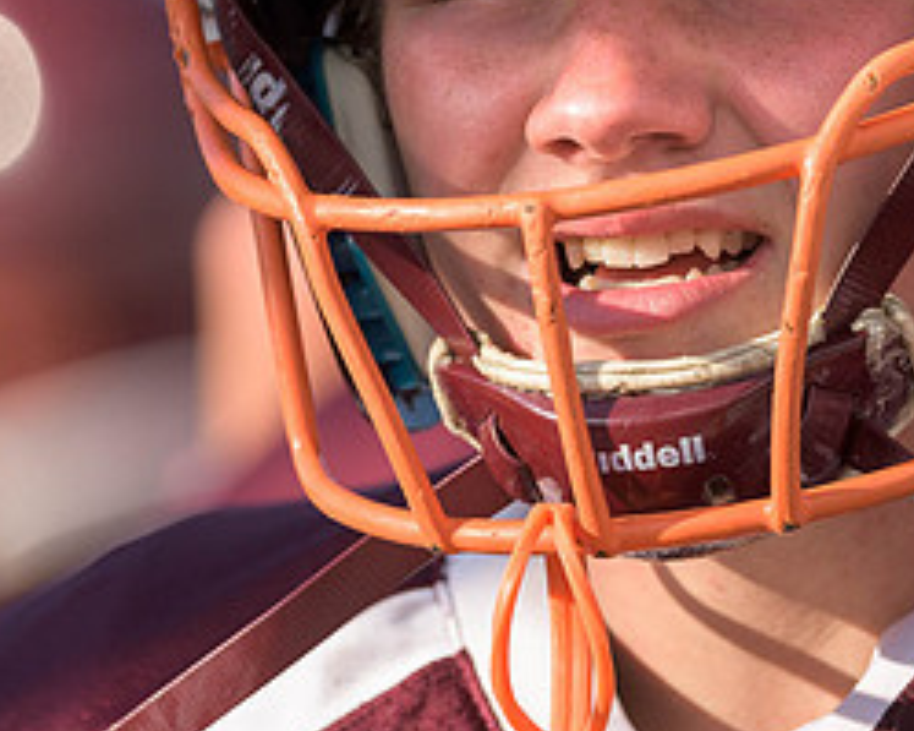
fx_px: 34476
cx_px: 552
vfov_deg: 1.2
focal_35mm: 1275
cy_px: 40
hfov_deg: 1.5
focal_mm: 500
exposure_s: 1/2500
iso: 400
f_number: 4
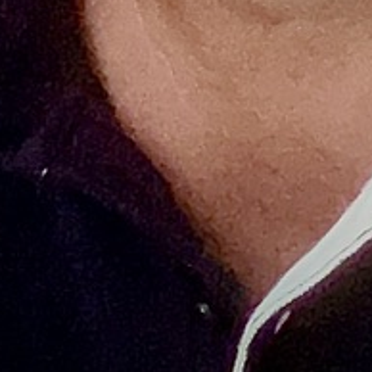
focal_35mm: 140
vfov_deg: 10.4
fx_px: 1702
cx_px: 232
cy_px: -575
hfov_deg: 12.5
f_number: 1.9
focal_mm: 2.69
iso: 640
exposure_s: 1/30
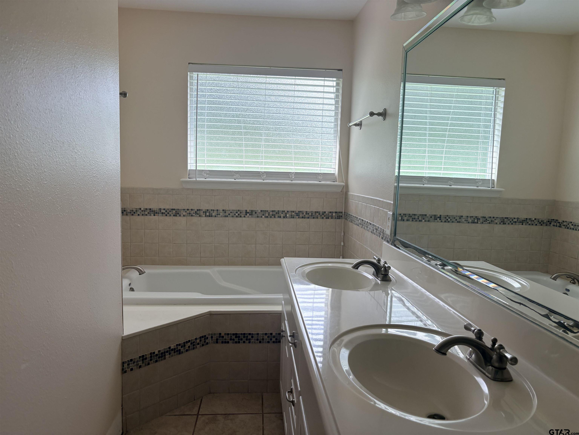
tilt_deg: -6.4
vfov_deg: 53.1
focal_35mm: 26
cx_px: 290
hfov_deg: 67.3
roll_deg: -0.7
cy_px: 218
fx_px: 435
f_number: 1.6
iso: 50
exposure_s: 1/232
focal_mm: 5.96
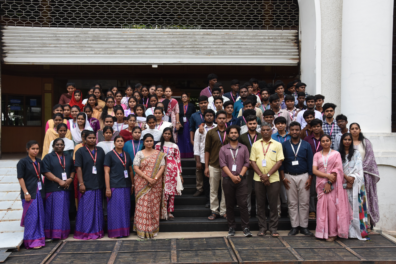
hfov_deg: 49.5
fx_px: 429
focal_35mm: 39
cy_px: 132
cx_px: 198
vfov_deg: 34.2
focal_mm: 26
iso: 500
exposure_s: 1/500
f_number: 8
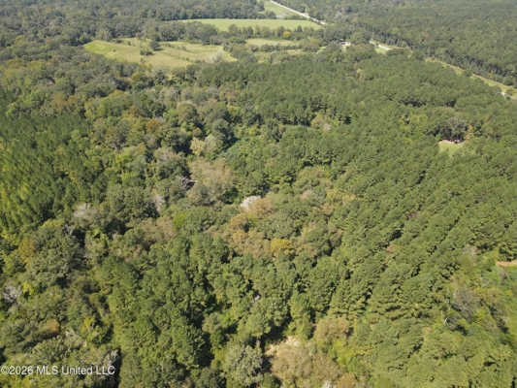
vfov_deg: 56.8
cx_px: 258
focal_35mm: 24
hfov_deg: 71.6
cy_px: 194
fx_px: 359
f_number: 2.8
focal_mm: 4.5
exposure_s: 1/250
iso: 100
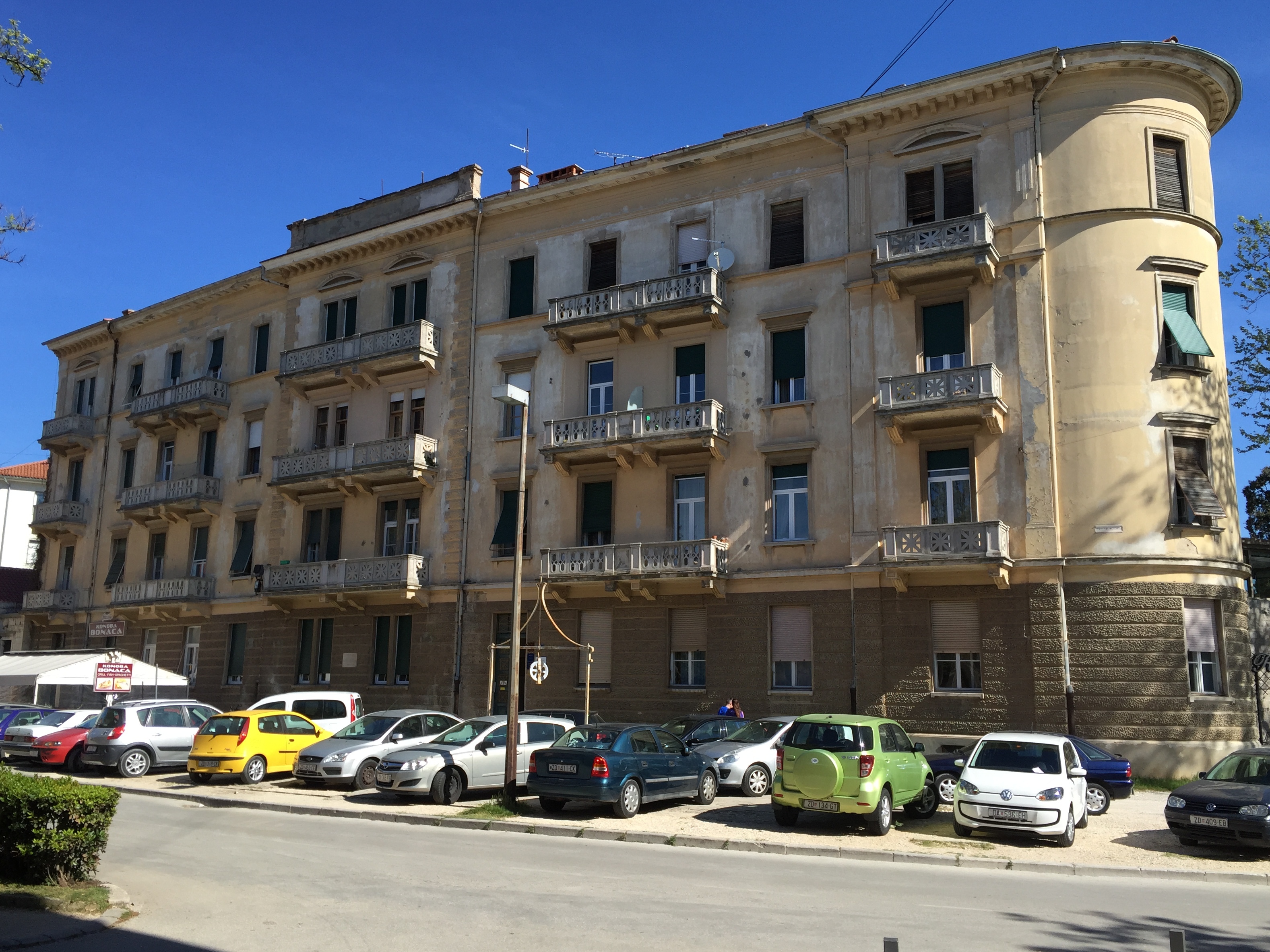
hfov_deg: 60.0
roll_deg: -0.9
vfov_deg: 46.8
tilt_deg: +10.9
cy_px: 488
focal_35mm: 30
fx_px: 1101
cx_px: 631
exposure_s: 1/1464
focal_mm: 4.15
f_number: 2.2
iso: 32
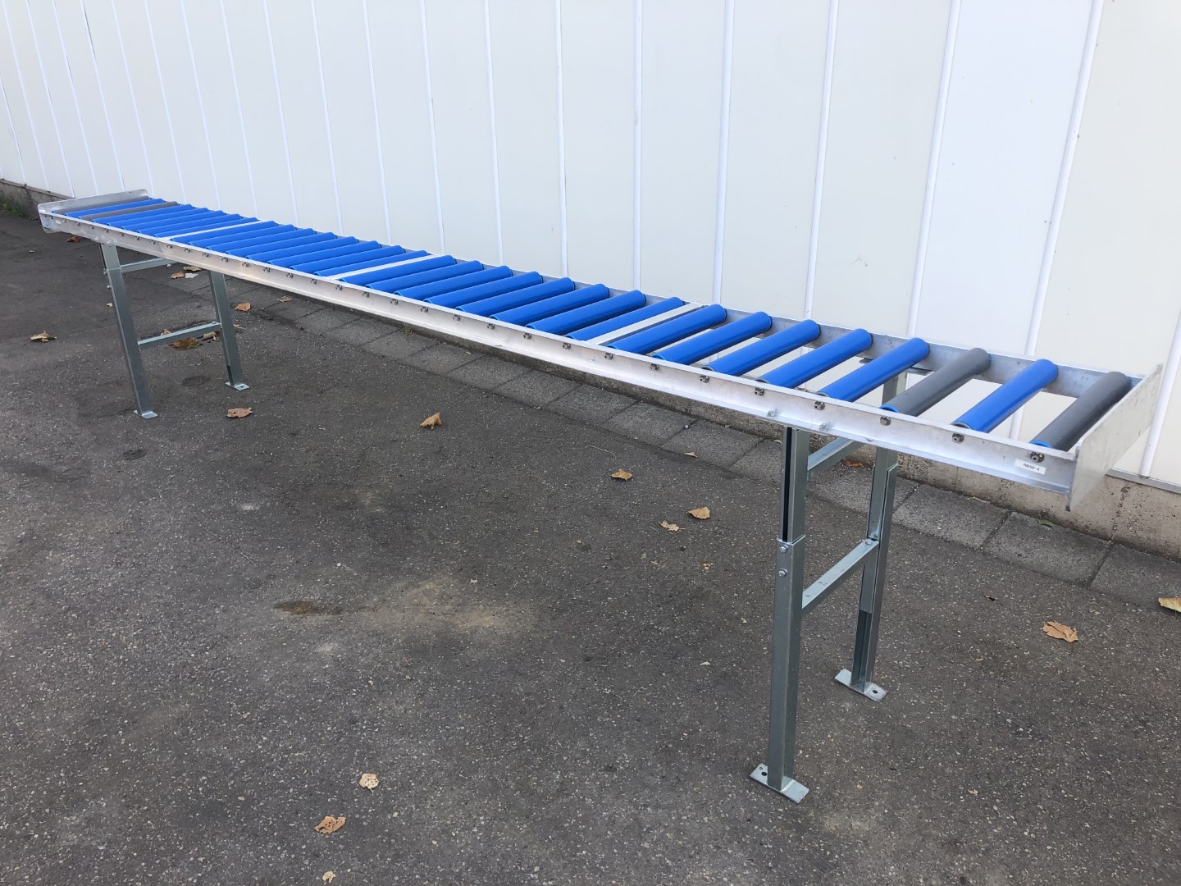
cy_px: 443
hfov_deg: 63.4
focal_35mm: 28
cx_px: 590
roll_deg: +1.5
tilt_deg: -24.2
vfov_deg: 49.7
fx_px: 955
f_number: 1.8
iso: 20
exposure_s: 1/265
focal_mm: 4
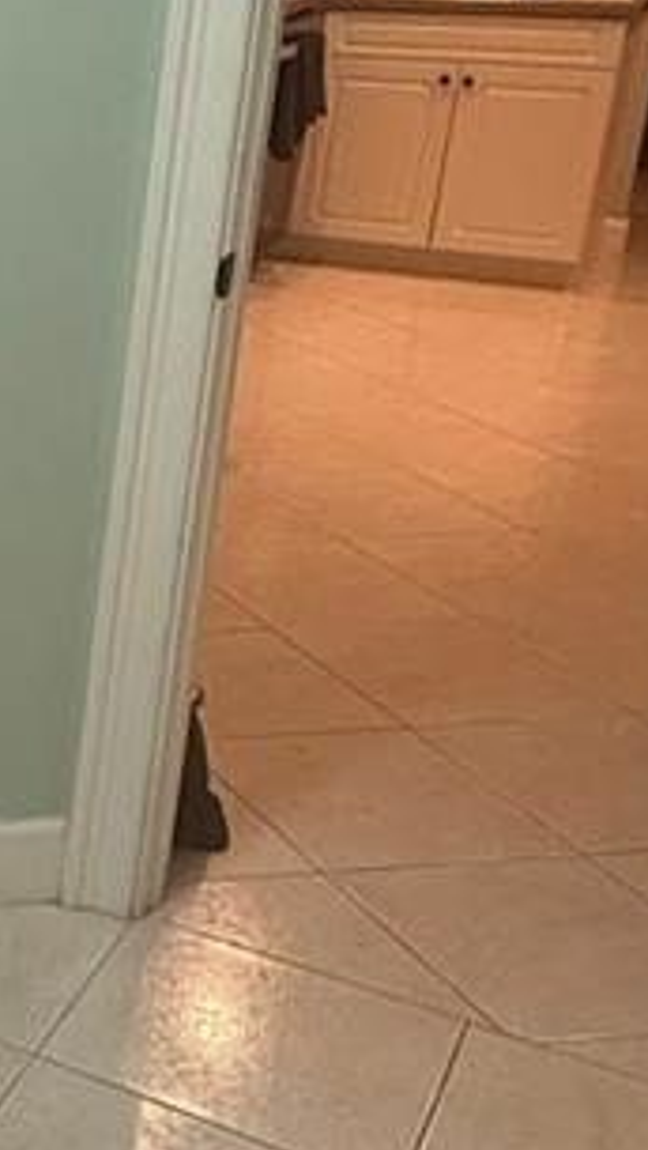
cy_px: 464
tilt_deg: -17.5
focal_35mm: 60
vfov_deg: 34.8
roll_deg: +1.8
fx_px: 1829
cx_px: -689
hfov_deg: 15.5
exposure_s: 1/120
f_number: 2.2
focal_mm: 2.22
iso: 250
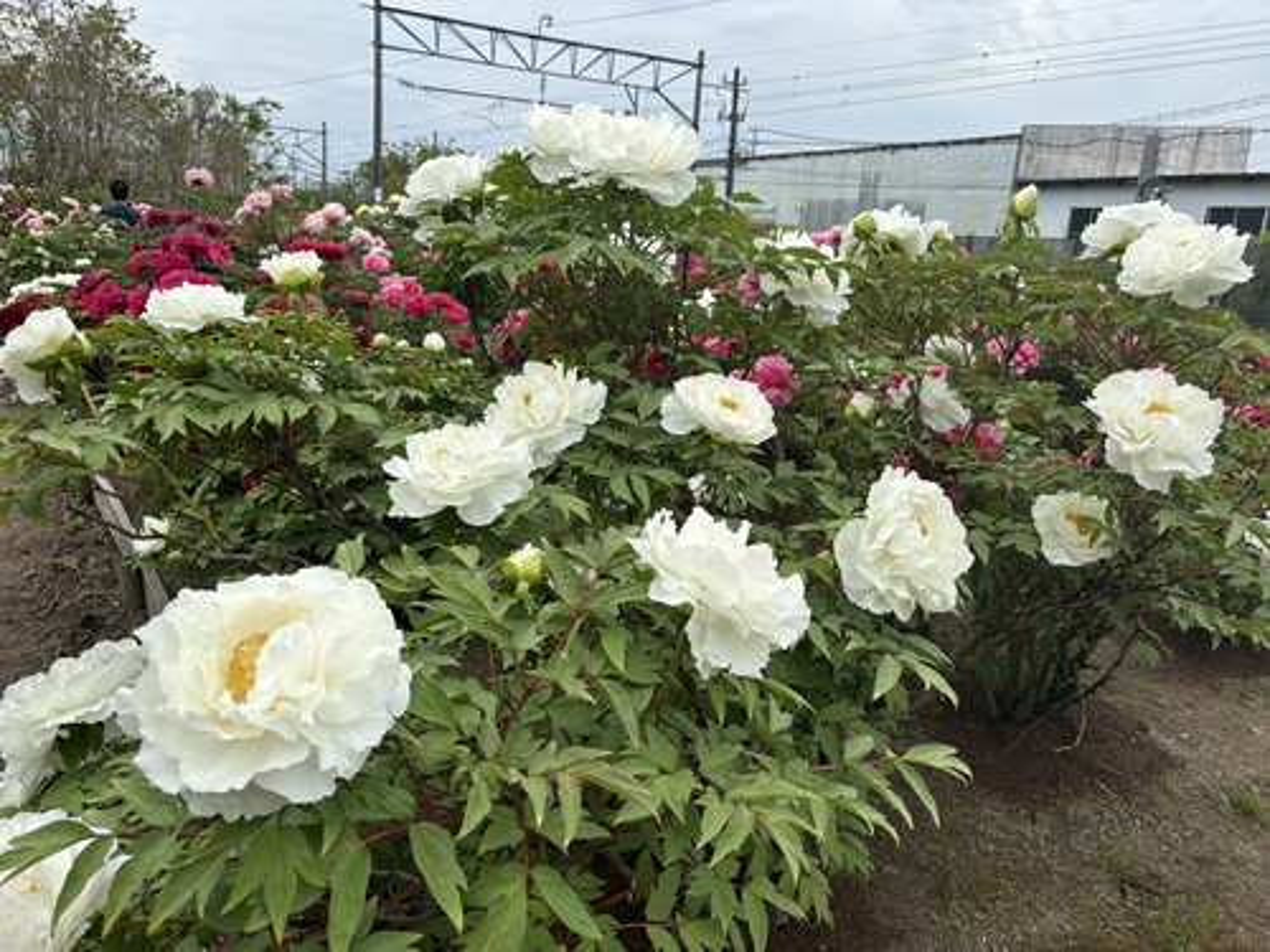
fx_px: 954
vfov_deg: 53.1
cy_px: 476
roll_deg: -3.8
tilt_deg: -13.9
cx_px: 635
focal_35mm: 26
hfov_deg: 67.3
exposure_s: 1/2342
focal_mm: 5.96
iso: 50
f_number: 1.6
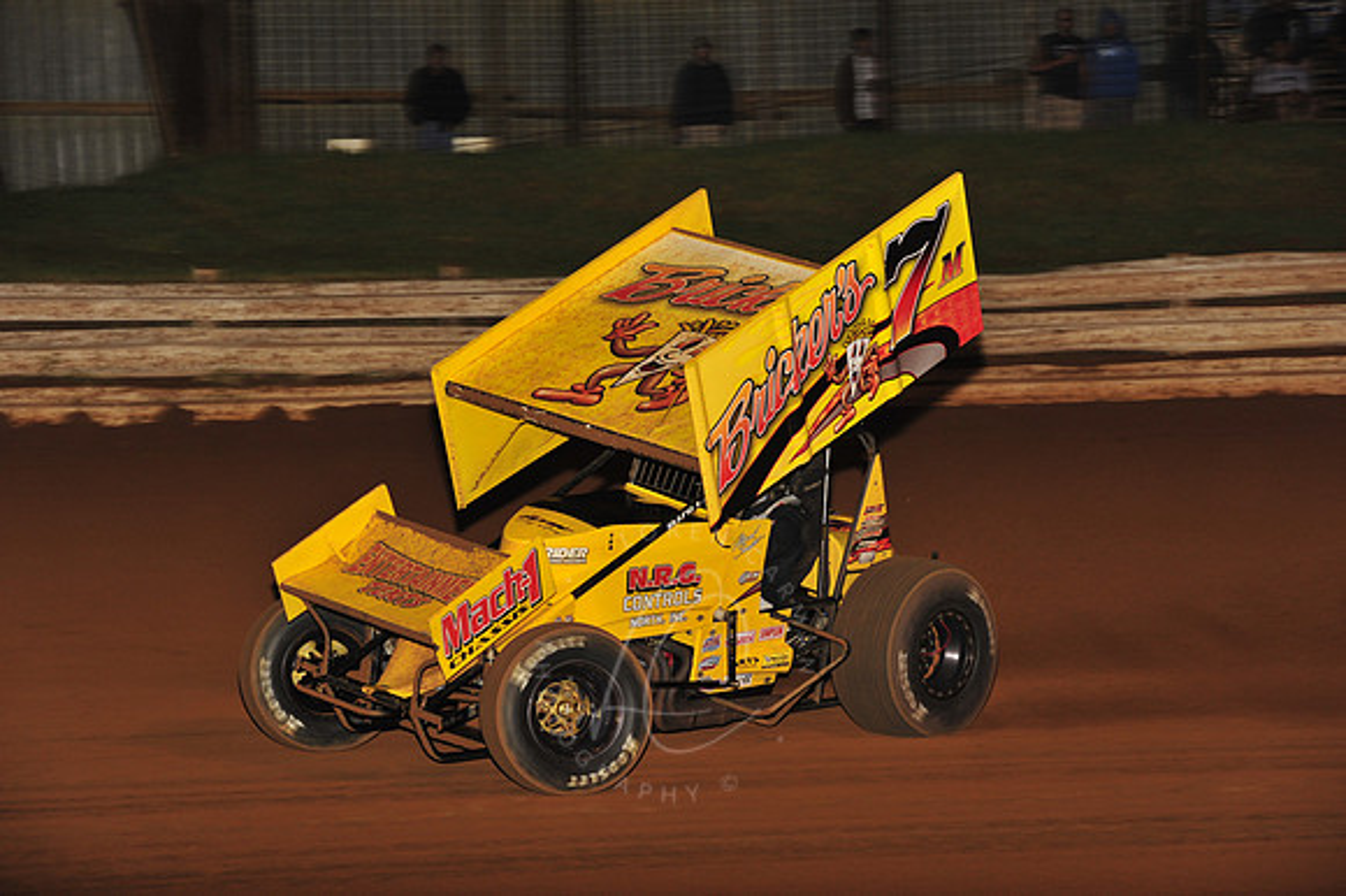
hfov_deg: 16.4
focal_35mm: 125
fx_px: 4671
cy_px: 448
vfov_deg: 11.0
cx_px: 673
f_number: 7.1
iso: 1000
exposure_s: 1/320
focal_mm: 125
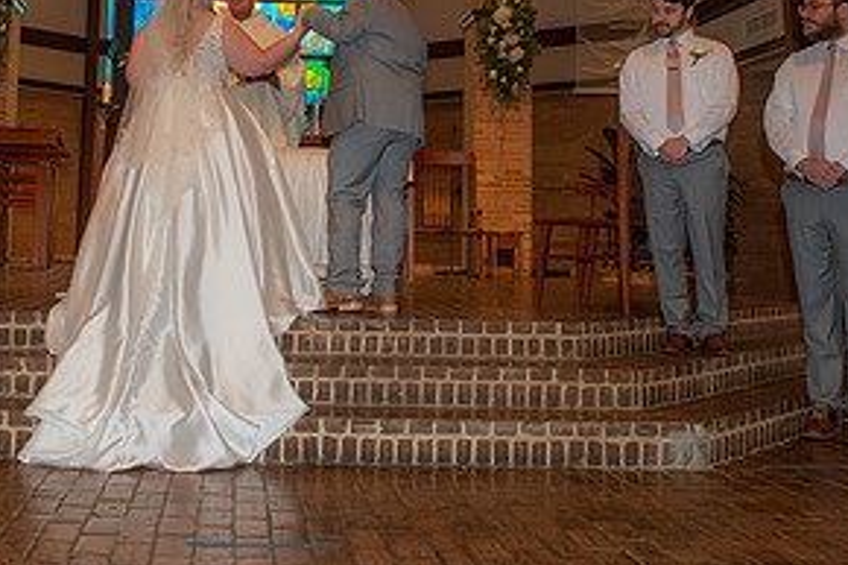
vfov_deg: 27.4
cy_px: 105
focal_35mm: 48
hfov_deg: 40.6
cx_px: 284
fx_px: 1130
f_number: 5
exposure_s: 1/100
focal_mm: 24
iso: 640
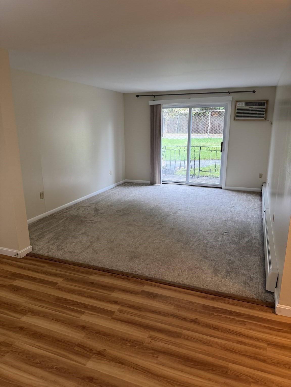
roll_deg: -0.4
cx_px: 146
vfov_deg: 71.6
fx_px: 269
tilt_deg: -13.9
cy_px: 194
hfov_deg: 56.8
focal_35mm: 24
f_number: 1.78
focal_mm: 6.76
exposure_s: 1/120
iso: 200
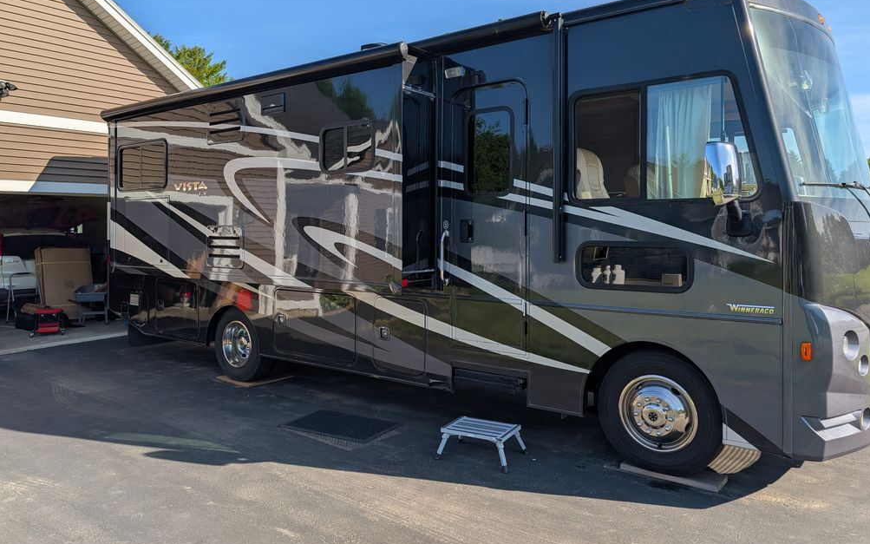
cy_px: 224
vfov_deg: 47.4
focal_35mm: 26
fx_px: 617
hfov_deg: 70.4
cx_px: 429
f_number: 1.68
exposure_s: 1/992
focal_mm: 6.9
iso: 20
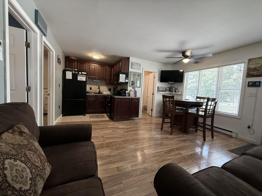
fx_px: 106
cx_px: 131
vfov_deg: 85.7
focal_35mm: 14
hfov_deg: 102.1
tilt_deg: -3.9
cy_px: 98
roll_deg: -3.3
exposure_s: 1/60
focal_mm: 2.22
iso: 400
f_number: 2.2
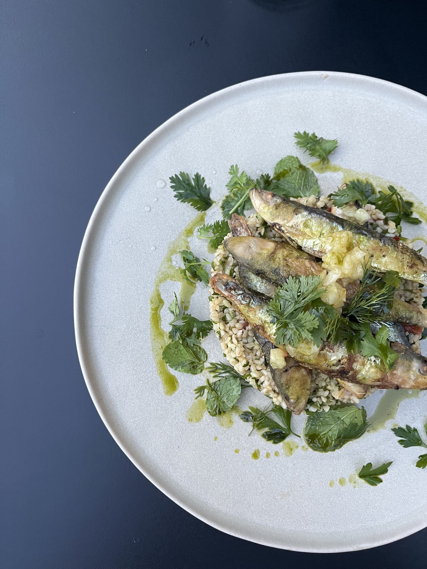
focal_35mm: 26
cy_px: 284
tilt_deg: -83.3
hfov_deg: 53.1
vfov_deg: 67.3
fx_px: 428
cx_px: 214
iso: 400
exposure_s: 1/60
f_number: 1.6
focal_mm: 5.1
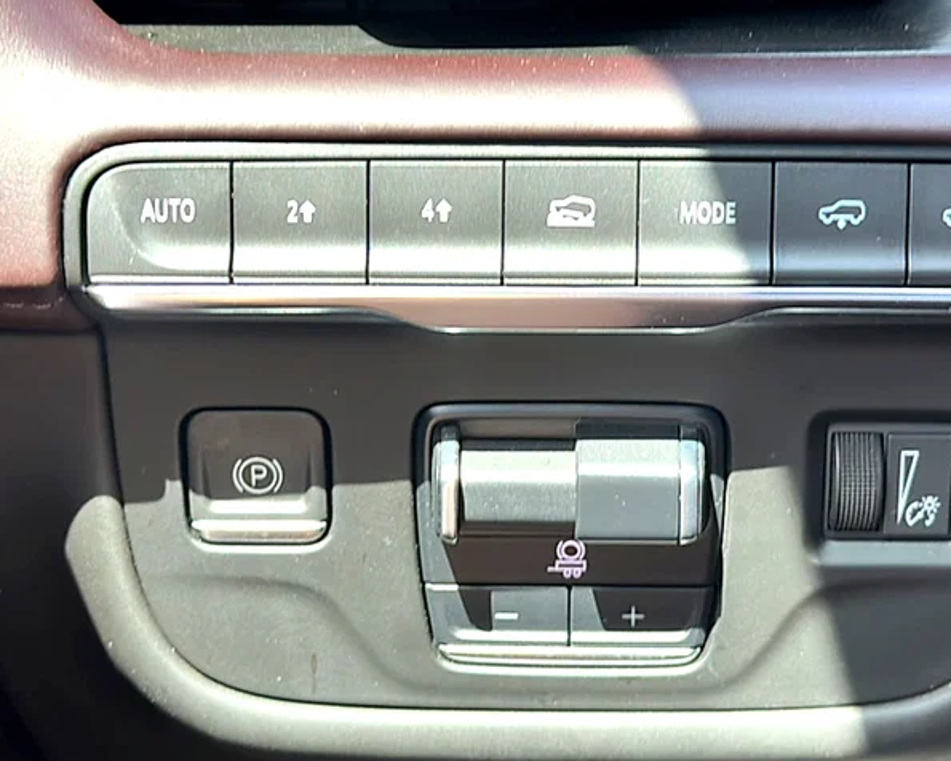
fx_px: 1745
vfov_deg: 24.6
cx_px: 547
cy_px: 384
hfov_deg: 30.4
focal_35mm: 62
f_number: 1.78
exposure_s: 1/43
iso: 50
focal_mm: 6.86
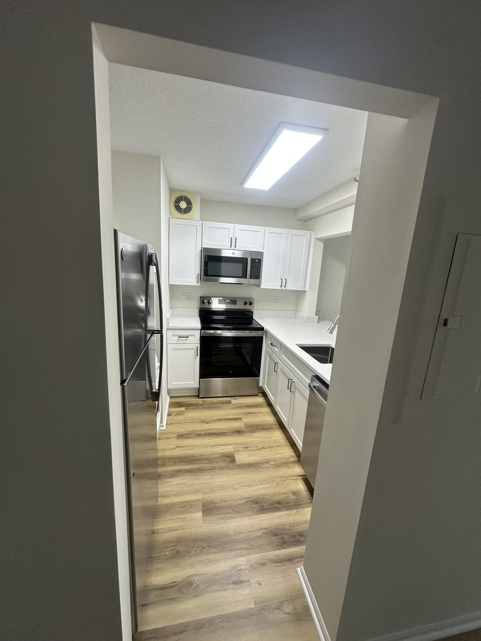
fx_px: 259
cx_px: 240
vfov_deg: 102.1
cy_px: 320
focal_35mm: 14
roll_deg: -4.6
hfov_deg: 85.7
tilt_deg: -11.8
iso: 160
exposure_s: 1/120
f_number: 2.2
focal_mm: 2.22
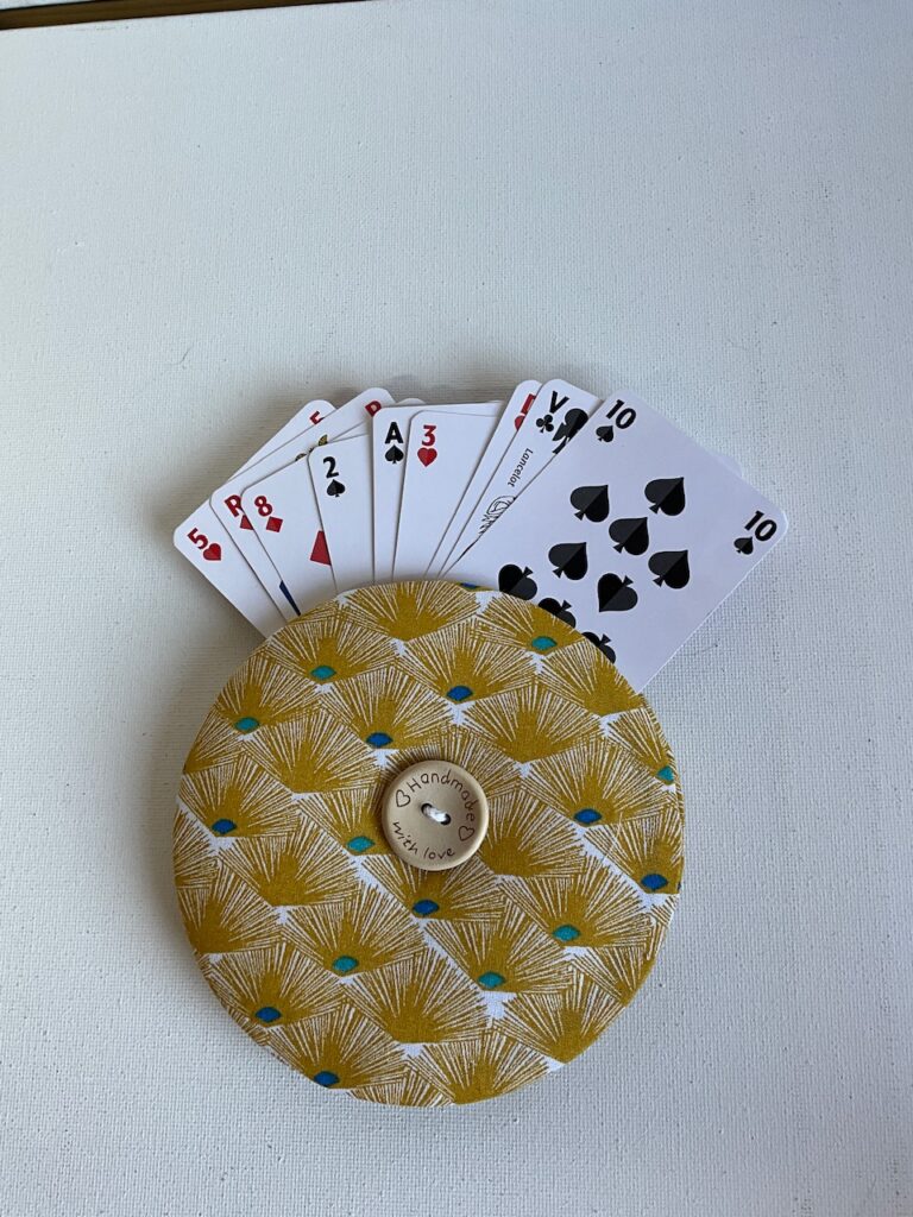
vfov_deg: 61.7
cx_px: 456
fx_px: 1020
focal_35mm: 29
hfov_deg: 48.2
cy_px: 608
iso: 32
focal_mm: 3
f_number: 1.8
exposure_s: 1/122
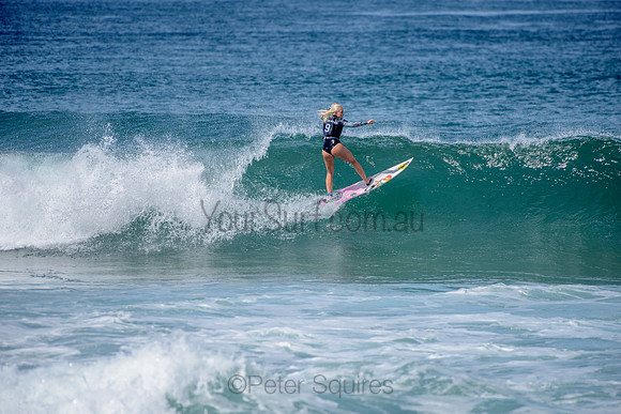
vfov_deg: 2.8
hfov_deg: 4.1
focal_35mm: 500
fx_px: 8627
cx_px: 310
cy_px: 207
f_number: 6.3
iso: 250
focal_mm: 500
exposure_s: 1/2500
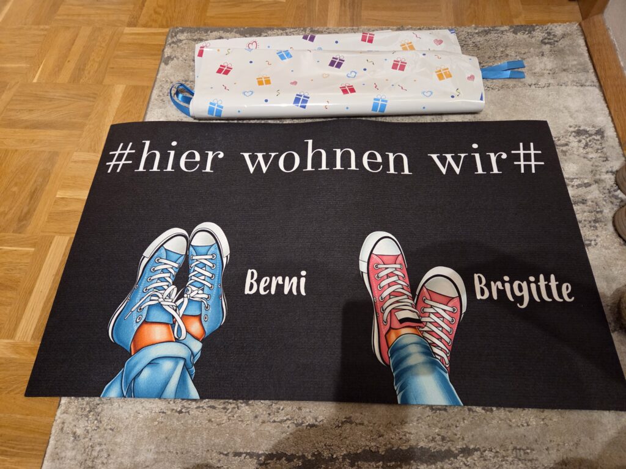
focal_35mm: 23
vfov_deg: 58.9
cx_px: 313
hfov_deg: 73.9
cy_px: 234
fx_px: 416
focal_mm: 5.4
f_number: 1.8
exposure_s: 1/100
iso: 1600
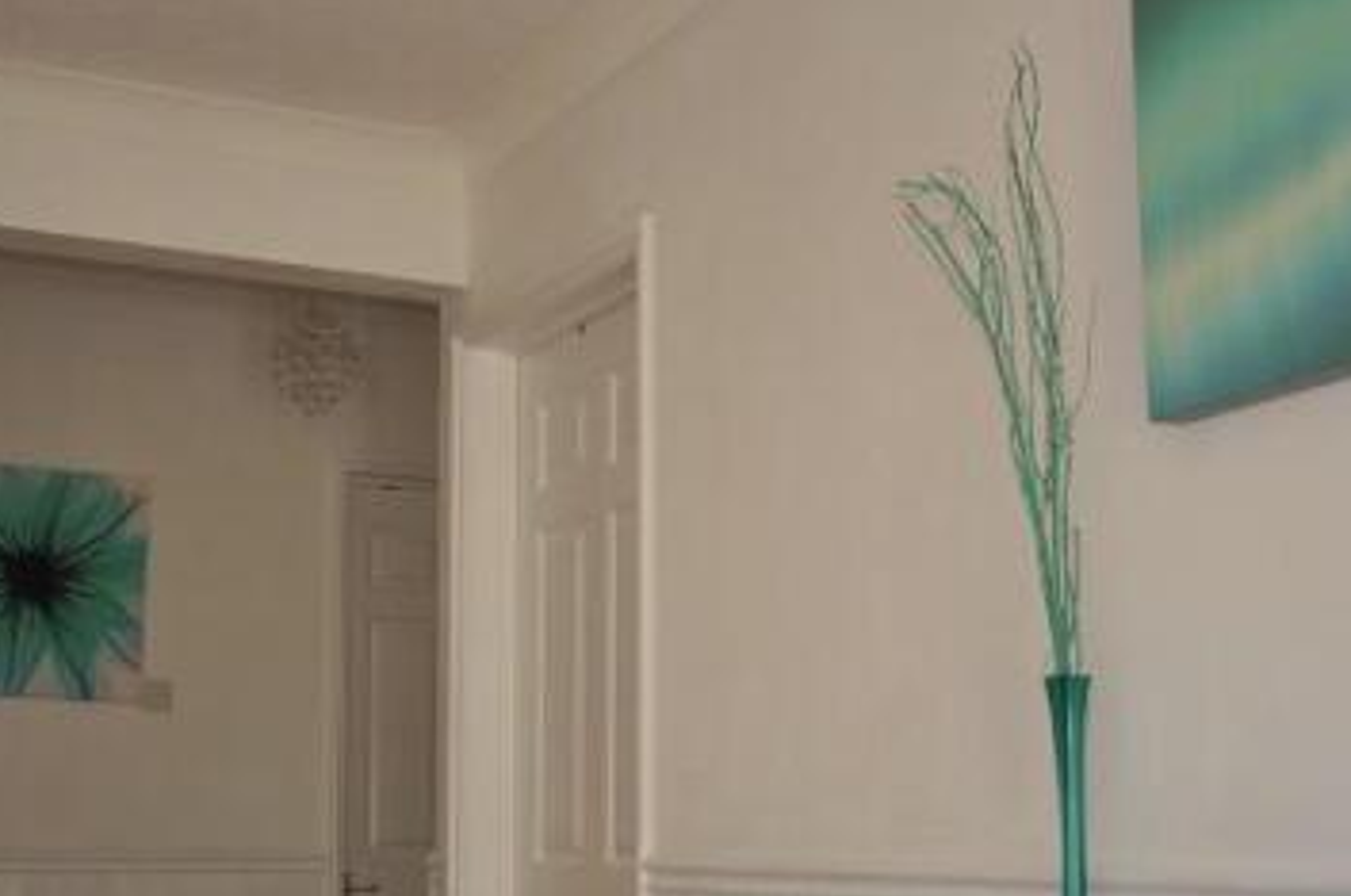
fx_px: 1983
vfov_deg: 25.1
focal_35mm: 53
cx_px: 616
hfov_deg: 37.6
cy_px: 699
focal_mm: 19
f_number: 5.6
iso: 400
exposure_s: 1/80
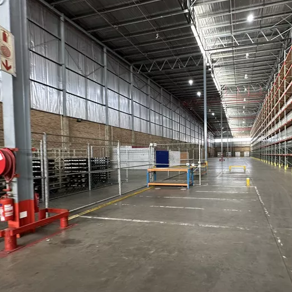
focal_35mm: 19
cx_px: 201
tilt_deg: -0.7
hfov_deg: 74.6
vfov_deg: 77.5
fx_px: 181
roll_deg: -0.1
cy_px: 160
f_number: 2.2
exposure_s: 1/50
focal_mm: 2.22
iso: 160
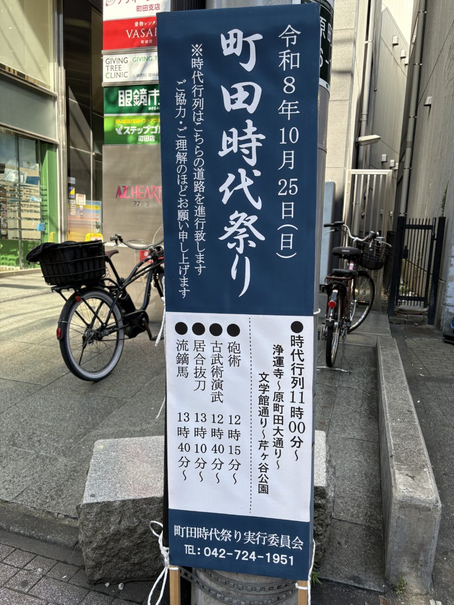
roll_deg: -3.0
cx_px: 227
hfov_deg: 53.1
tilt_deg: -9.6
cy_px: 302
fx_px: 455
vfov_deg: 67.3
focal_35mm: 26
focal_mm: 5.96
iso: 50
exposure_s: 1/629
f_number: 1.6
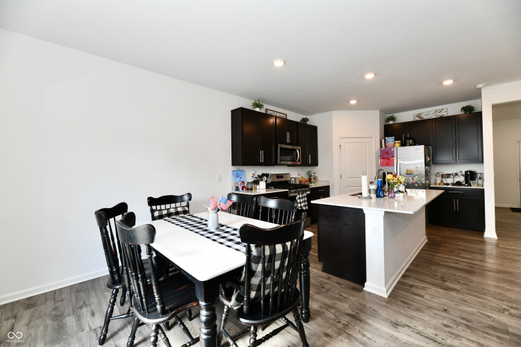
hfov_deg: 104.3
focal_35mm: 14
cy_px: 174
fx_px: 203
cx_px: 260
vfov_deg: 81.2
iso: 640
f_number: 6.3
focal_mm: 14
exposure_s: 1/60
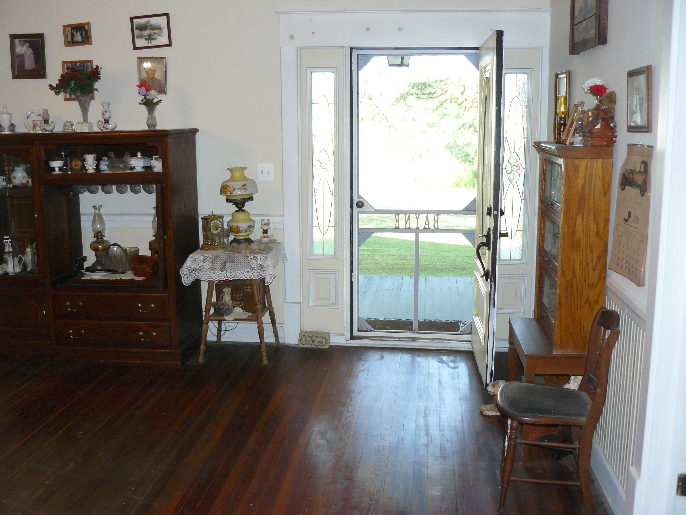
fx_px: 713
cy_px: 258
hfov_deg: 51.4
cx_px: 343
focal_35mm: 36
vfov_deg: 39.7
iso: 200
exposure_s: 1/50
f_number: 2.8
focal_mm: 6
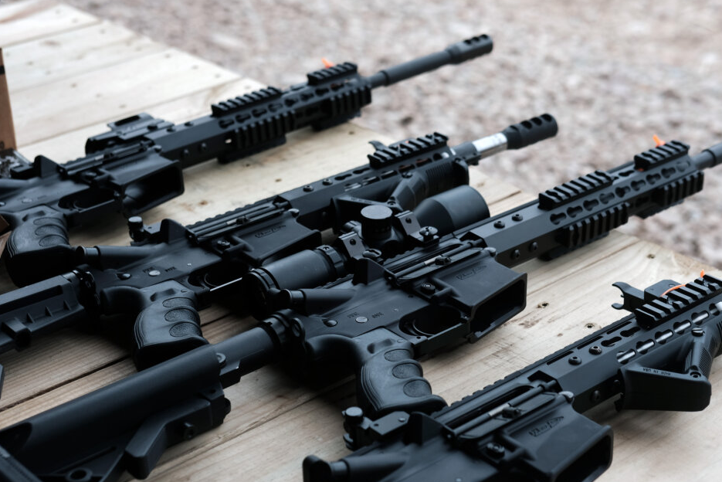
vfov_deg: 20.0
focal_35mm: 68
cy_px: 281
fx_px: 1364
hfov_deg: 29.6
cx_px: 391
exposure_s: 1/280
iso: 100
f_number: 4
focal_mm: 35
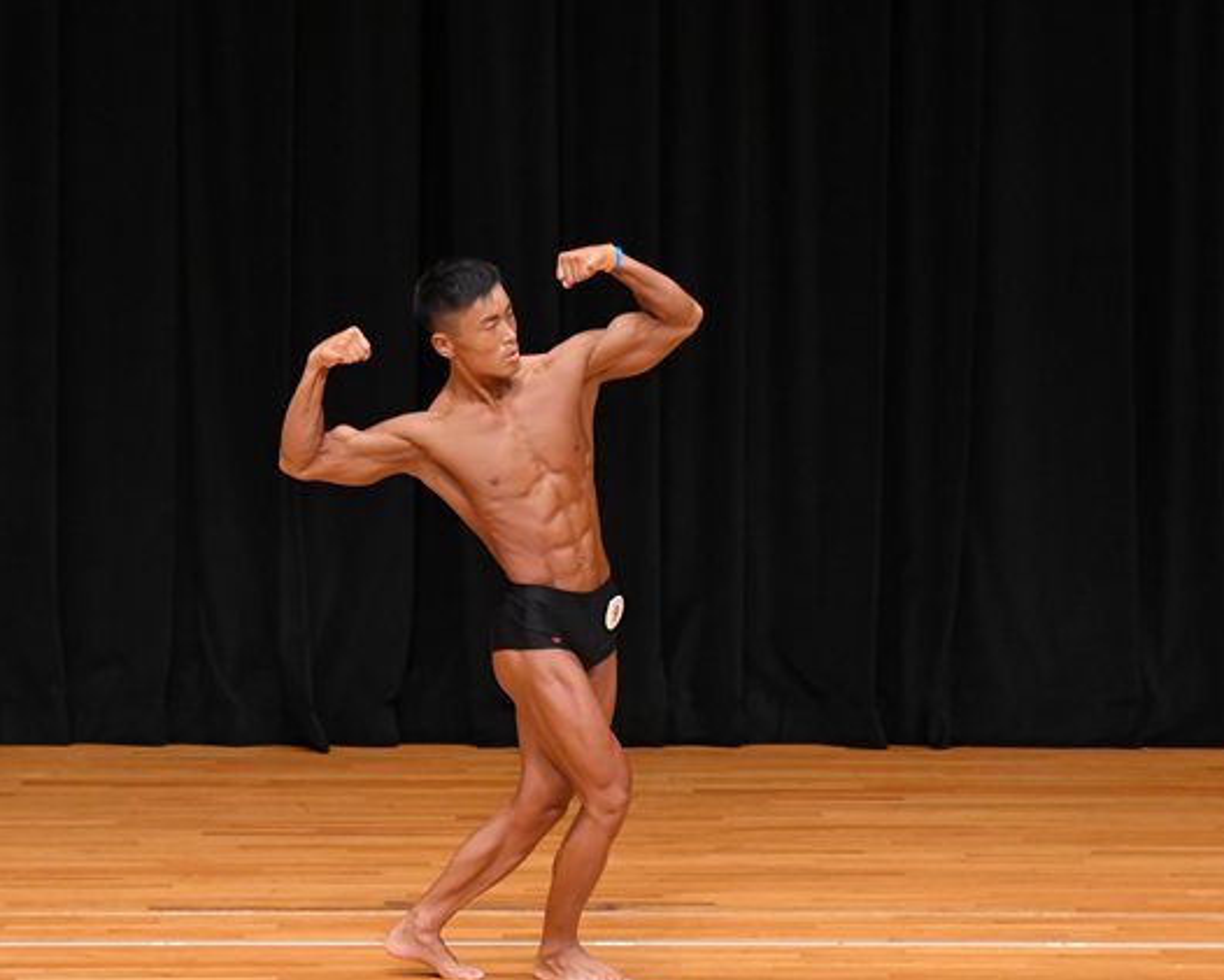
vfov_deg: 5.5
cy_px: 559
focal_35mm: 279
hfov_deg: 6.9
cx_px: 597
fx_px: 10109
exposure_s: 1/400
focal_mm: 135
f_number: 5.6
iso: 3200
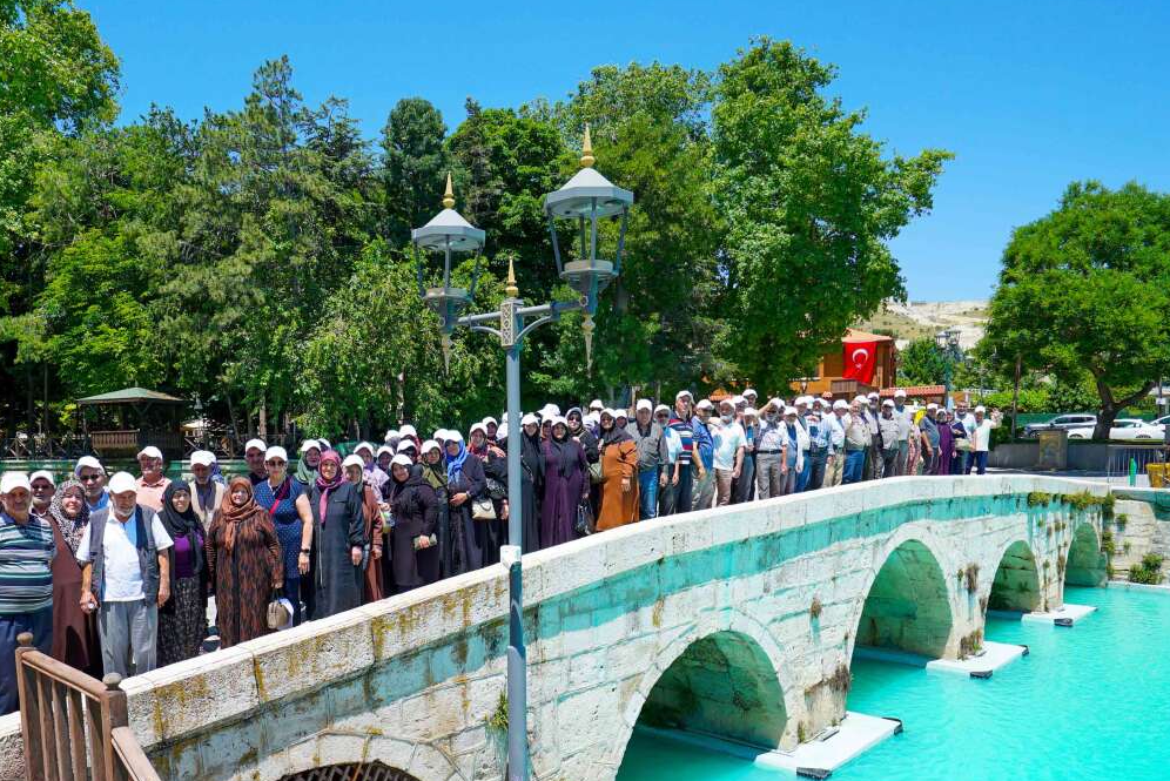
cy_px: 489
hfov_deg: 66.7
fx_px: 878
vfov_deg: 47.5
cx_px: 466
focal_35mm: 27
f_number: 7.1
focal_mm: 21
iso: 100
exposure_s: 1/250
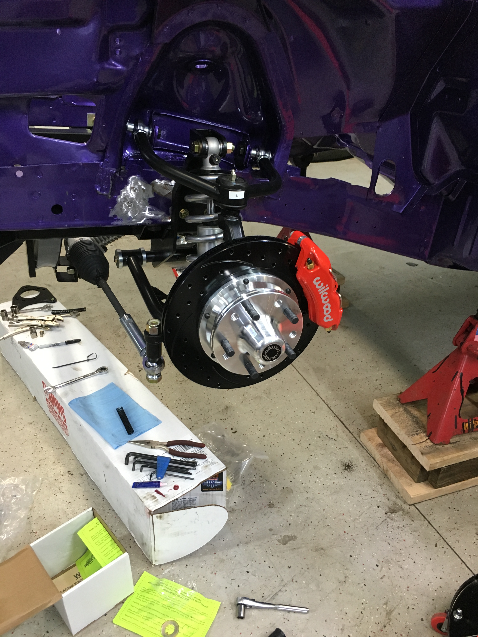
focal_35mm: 29
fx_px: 534
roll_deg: -0.5
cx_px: 239
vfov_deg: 61.7
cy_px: 318
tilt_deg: -30.7
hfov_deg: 48.2
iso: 125
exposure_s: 1/30
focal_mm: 4.15
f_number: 2.2
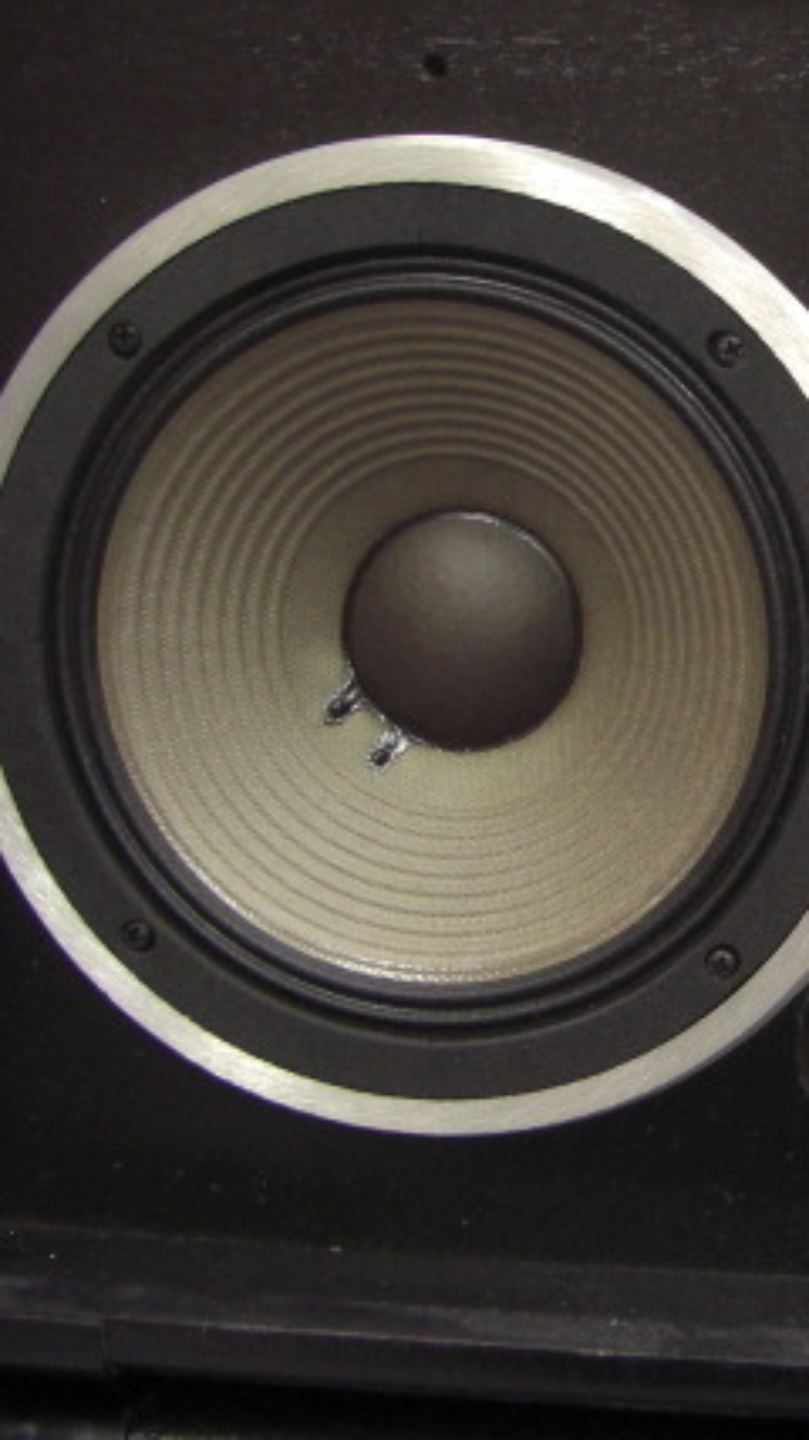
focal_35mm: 62
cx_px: 971
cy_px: 685
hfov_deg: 18.4
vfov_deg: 33.8
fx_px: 2366
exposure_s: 1/8
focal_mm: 6.3
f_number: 3.4
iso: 200
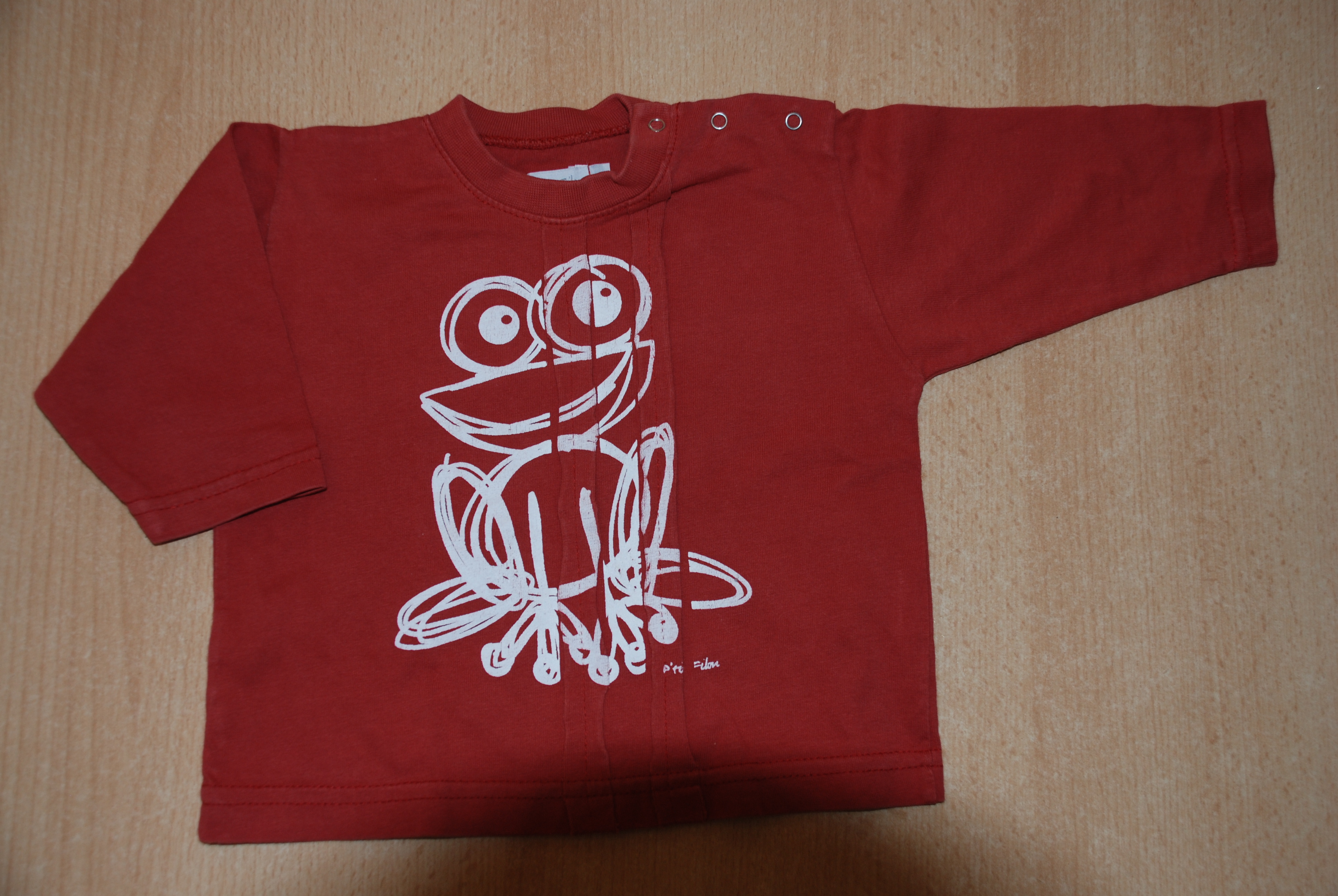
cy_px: 448
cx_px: 669
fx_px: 1563
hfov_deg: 46.3
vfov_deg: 32.0
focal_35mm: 42
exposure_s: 1/60
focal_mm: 28
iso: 200
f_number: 4
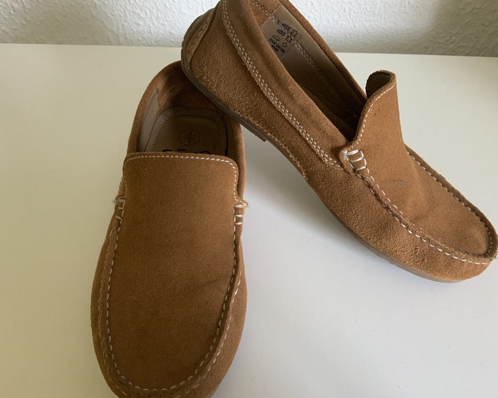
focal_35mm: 31
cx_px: 265
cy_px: 200
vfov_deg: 47.1
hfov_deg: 57.1
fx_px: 457
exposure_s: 1/60
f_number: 1.8
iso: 125
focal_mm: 3
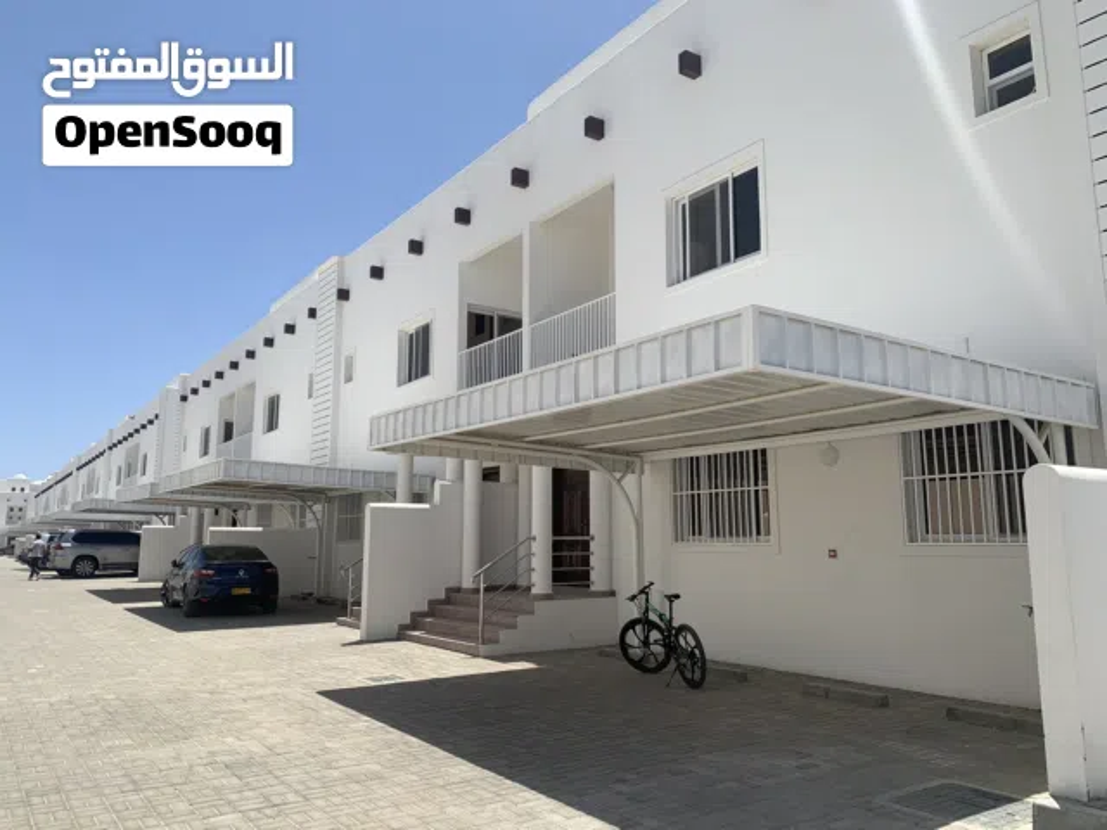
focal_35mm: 26
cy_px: 415
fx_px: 831
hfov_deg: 67.3
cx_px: 554
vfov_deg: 53.1
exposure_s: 1/3289
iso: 25
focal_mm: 4.25
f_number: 1.8
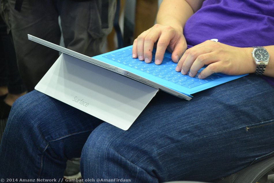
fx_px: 628
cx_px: 137
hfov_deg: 24.6
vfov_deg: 16.5
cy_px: 92
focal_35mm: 82
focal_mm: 55
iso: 2200
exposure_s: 1/15
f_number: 5.6
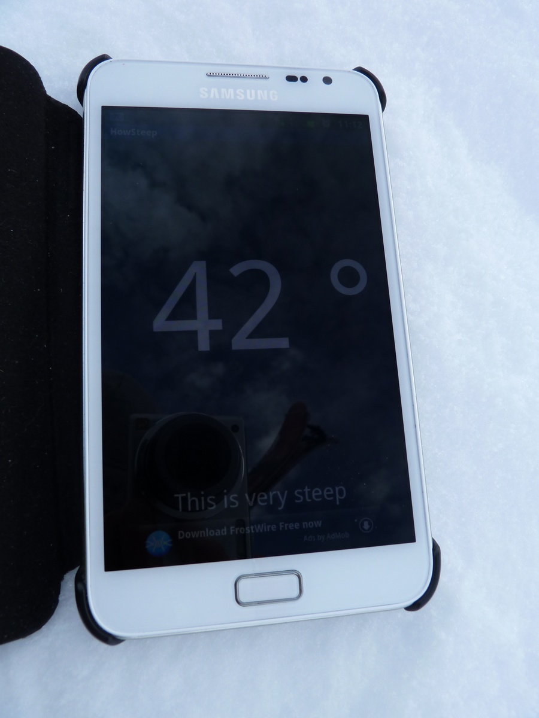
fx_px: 519
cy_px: 359
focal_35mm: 25
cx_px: 270
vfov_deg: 69.4
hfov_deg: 54.9
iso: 80
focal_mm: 4.1
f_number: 4
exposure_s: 1/400
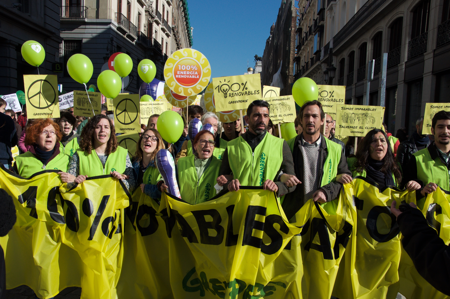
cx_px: 225
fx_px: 468
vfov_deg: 35.4
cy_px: 150
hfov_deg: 51.3
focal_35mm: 38
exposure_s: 1/1000
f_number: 10
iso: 400
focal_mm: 25
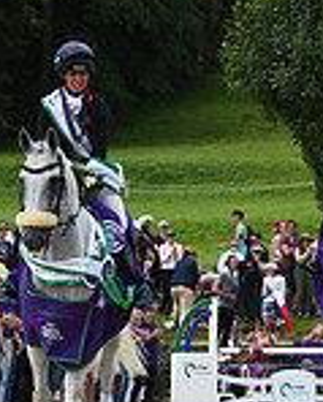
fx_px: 3062
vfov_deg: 7.5
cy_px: 49
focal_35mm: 257
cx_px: 613
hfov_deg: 5.9
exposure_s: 1/1000
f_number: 9
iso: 560
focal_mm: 70
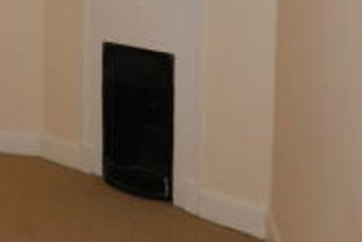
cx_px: -122
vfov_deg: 17.9
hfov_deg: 23.7
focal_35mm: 74
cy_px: -20
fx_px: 745
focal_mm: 4
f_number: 3.4
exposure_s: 1/30
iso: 200
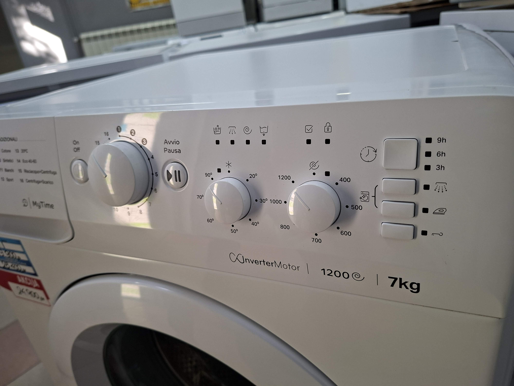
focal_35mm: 23
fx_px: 342
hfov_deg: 73.9
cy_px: 193
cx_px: 257
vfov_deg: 58.9
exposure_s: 1/100
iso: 200
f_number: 1.8
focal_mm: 5.54
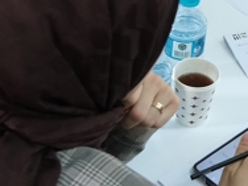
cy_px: -78
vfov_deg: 11.1
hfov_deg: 14.4
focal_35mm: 129
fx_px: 924
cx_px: 355
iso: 2500
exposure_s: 1/100
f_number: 4
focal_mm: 18.4
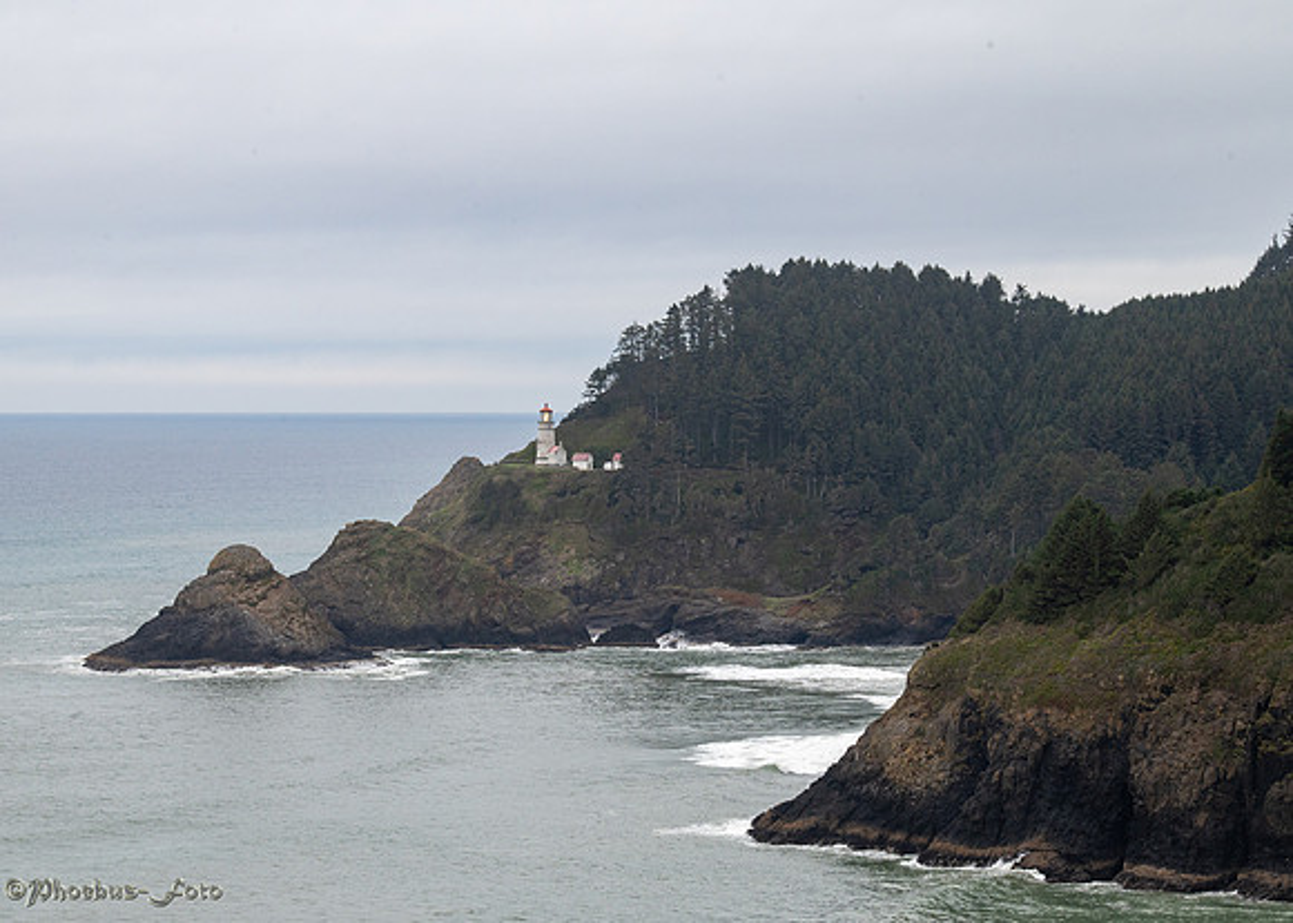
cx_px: 643
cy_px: 506
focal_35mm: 111
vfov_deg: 12.9
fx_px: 4068
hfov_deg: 18.1
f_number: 14
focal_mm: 95
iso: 800
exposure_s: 1/125
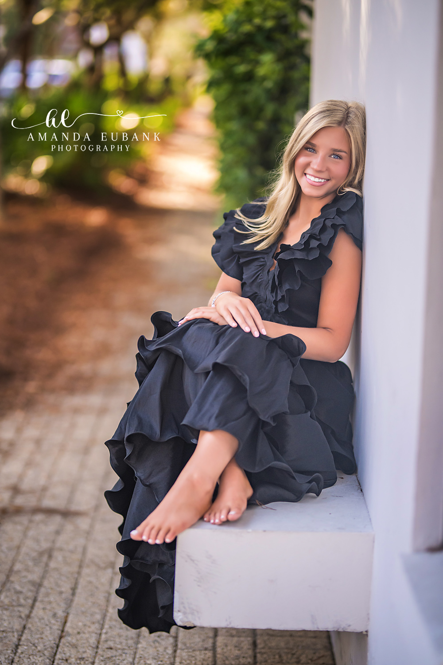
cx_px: 222
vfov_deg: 23.9
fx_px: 1569
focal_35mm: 85
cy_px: 332
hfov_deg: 16.1
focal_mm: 85
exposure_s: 1/3200
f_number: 1.4
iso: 800
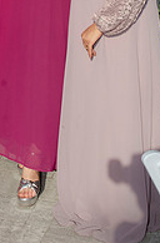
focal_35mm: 94
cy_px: -38
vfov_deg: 20.5
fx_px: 631
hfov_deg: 14.2
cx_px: 2
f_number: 10
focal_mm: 27
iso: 100
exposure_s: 1/250
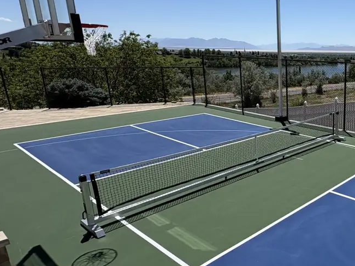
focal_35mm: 31
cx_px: 329
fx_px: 318
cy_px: 137
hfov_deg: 50.7
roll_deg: -0.9
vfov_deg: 45.5
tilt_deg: -16.7
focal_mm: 2.22
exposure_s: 1/2273
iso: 50
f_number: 2.2
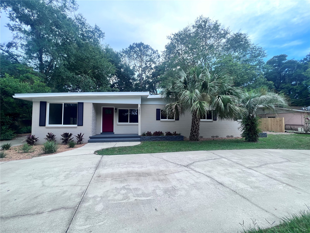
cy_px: 116
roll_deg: +0.0
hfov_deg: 106.2
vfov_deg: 89.9
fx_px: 116
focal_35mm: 13
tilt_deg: +2.1
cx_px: 155
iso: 32
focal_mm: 1.57
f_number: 1.8
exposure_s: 1/405
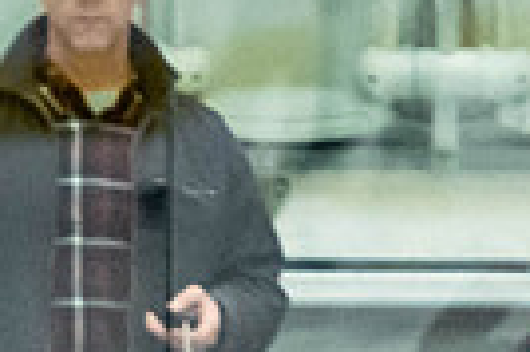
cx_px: -390
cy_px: 810
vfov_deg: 1.0
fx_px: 19439
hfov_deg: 1.6
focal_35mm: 1322
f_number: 2.8
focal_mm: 155
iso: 3200
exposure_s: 1/640
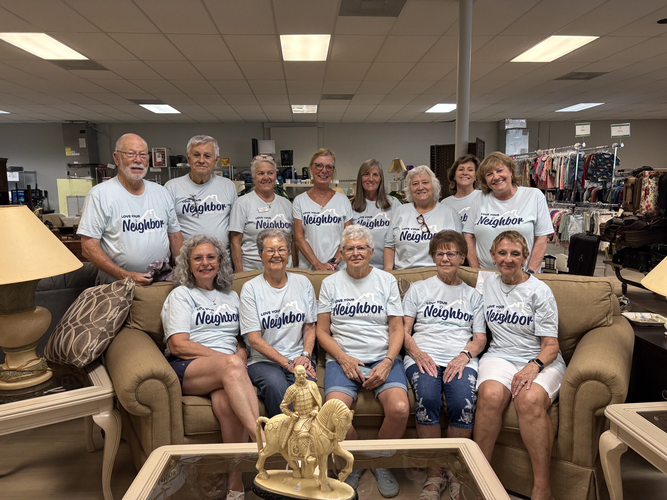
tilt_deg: -7.4
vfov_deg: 53.1
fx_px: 501
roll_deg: +1.1
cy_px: 250
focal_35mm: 26
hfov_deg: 67.3
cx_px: 334
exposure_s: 1/120
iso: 200
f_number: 1.6
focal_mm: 5.96
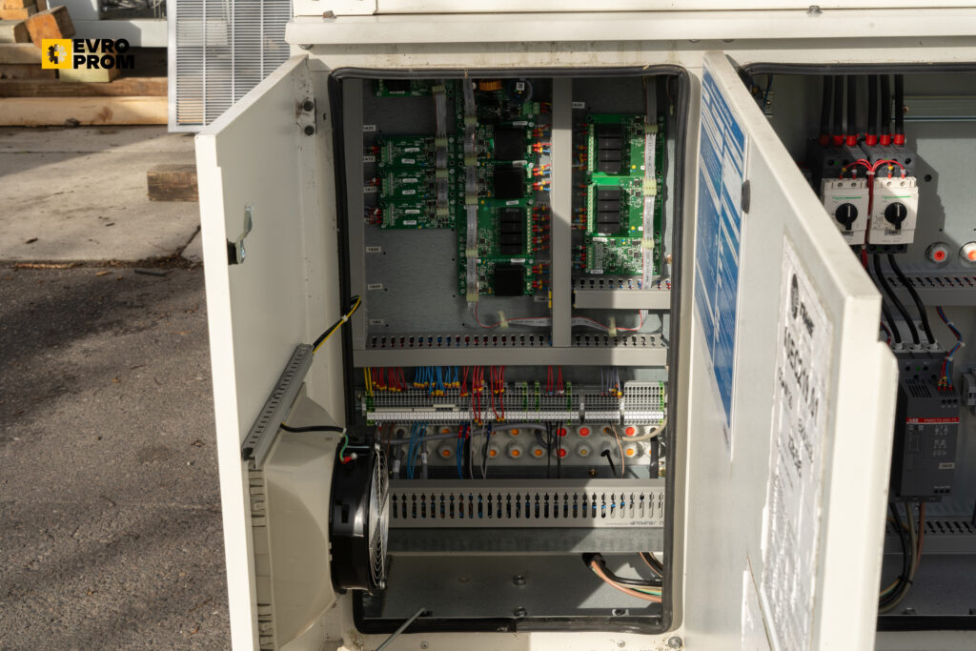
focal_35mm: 52
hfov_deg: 38.2
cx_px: 488
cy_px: 326
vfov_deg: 26.0
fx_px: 1410
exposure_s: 1/125
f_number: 14
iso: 250
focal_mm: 52
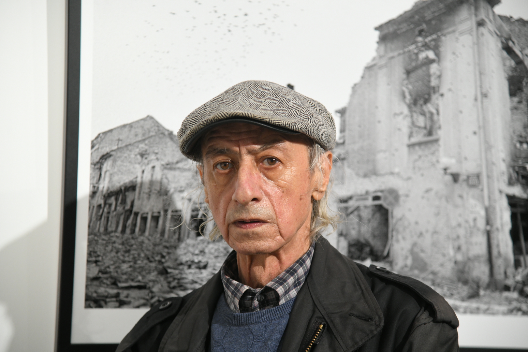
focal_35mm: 120
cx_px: 264
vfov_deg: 11.4
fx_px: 1760
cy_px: 176
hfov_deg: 17.1
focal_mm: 120
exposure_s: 1/250
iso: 1600
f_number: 4
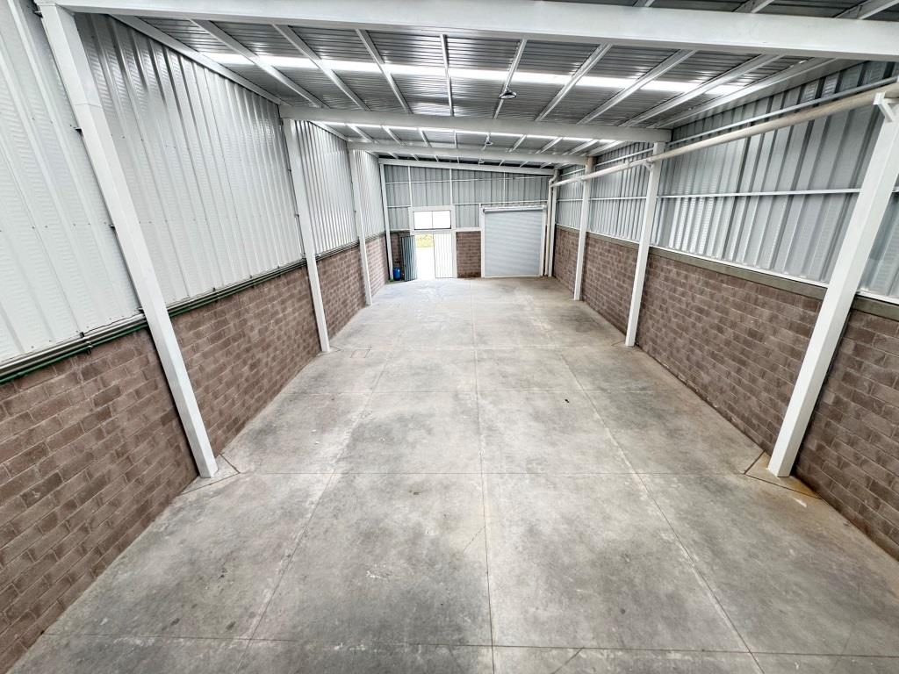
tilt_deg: -20.4
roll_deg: +2.9
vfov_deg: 85.7
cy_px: 337
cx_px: 450
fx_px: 364
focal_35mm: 14
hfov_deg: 102.1
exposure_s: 1/99
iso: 125
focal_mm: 2.22
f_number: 2.2
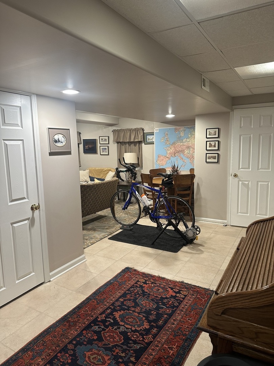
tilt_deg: -7.3
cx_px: 137
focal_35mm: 24
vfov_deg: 71.6
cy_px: 183
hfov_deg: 56.8
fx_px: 253
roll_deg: +1.7
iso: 200
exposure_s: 1/60
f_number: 1.78
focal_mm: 6.86
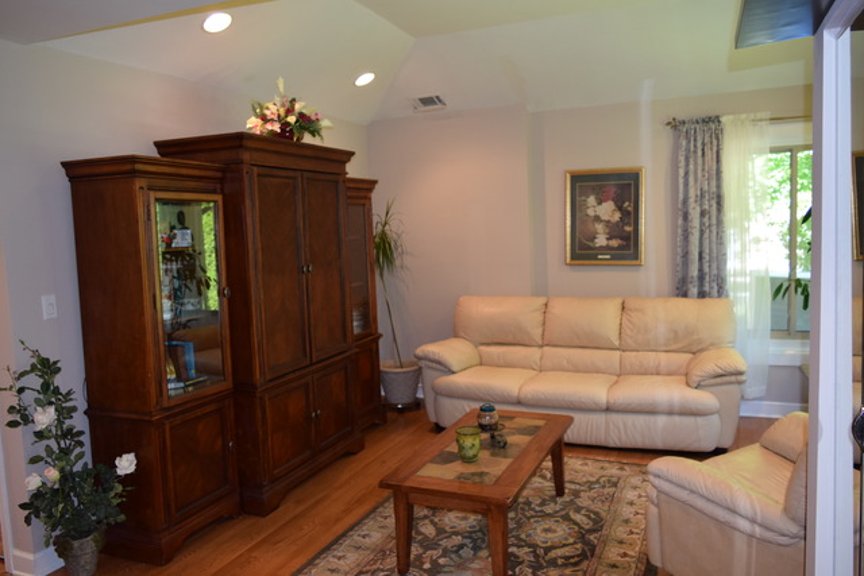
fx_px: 648
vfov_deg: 48.0
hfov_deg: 67.4
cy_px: 288
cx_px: 432
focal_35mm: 27
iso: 800
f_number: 4.5
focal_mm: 18
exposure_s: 1/80
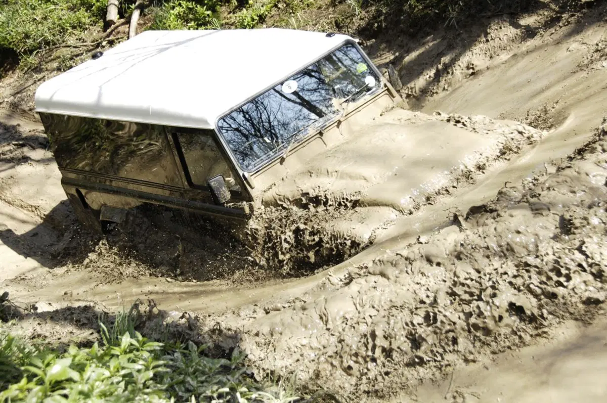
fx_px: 1213
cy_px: 202
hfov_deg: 28.1
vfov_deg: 18.9
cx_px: 304
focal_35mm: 72
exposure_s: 1/250
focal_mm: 48
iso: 200
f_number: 4.5
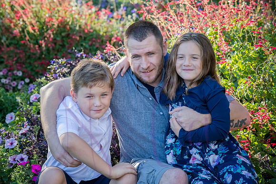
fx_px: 859
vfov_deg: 12.2
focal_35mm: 112
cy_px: 92
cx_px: 138
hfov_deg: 18.3
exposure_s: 1/320
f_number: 7.1
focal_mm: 112
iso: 800
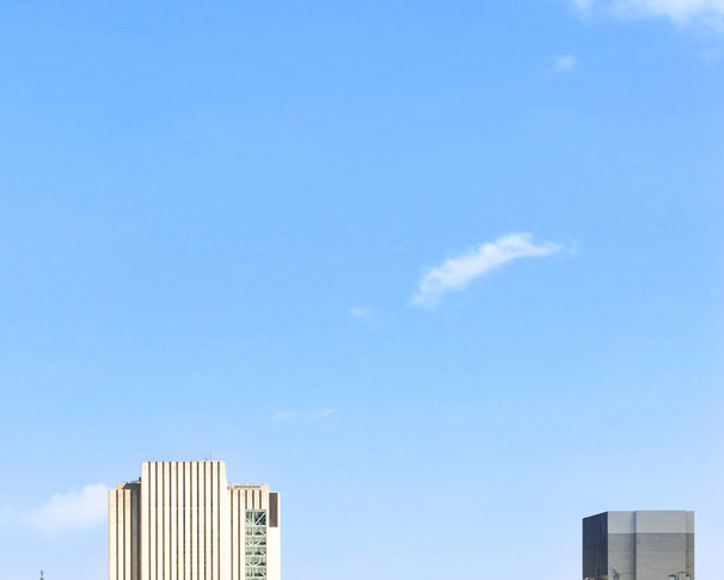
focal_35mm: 119
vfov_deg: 12.7
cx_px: 314
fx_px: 2550
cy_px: 653
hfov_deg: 16.2
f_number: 8
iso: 100
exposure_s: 1/100
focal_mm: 40
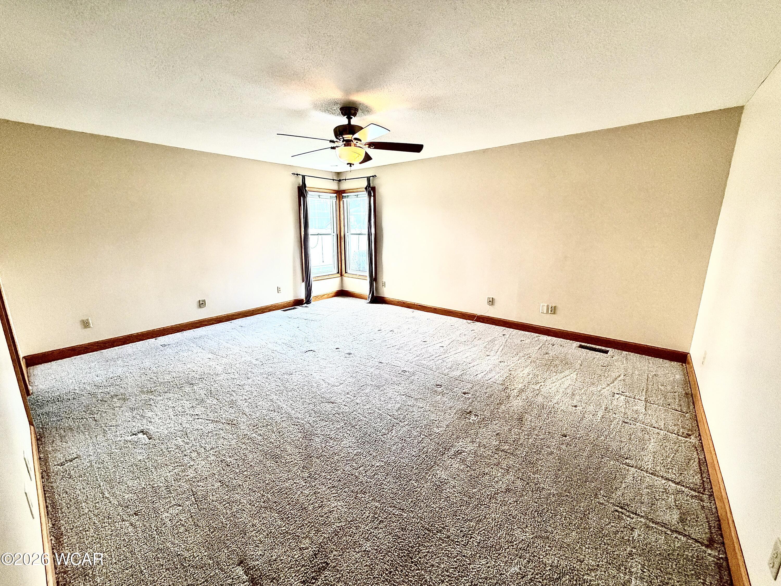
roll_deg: -0.2
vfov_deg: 85.7
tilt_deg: -12.8
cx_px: 390
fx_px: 316
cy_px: 293
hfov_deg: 102.1
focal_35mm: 14
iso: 320
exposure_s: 1/60
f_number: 2.2
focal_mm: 2.22
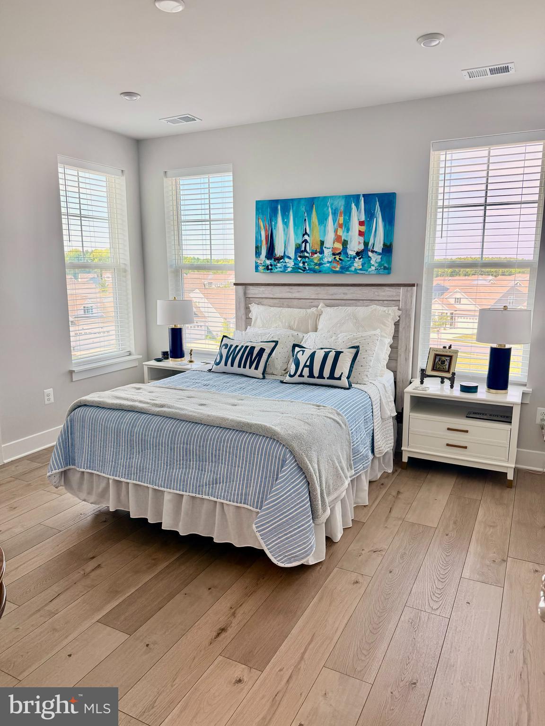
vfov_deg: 71.6
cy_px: 363
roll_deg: -0.4
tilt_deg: -9.0
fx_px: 504
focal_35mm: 24
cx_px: 272
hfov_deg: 56.8
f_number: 1.78
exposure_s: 1/237
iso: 100
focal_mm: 6.76
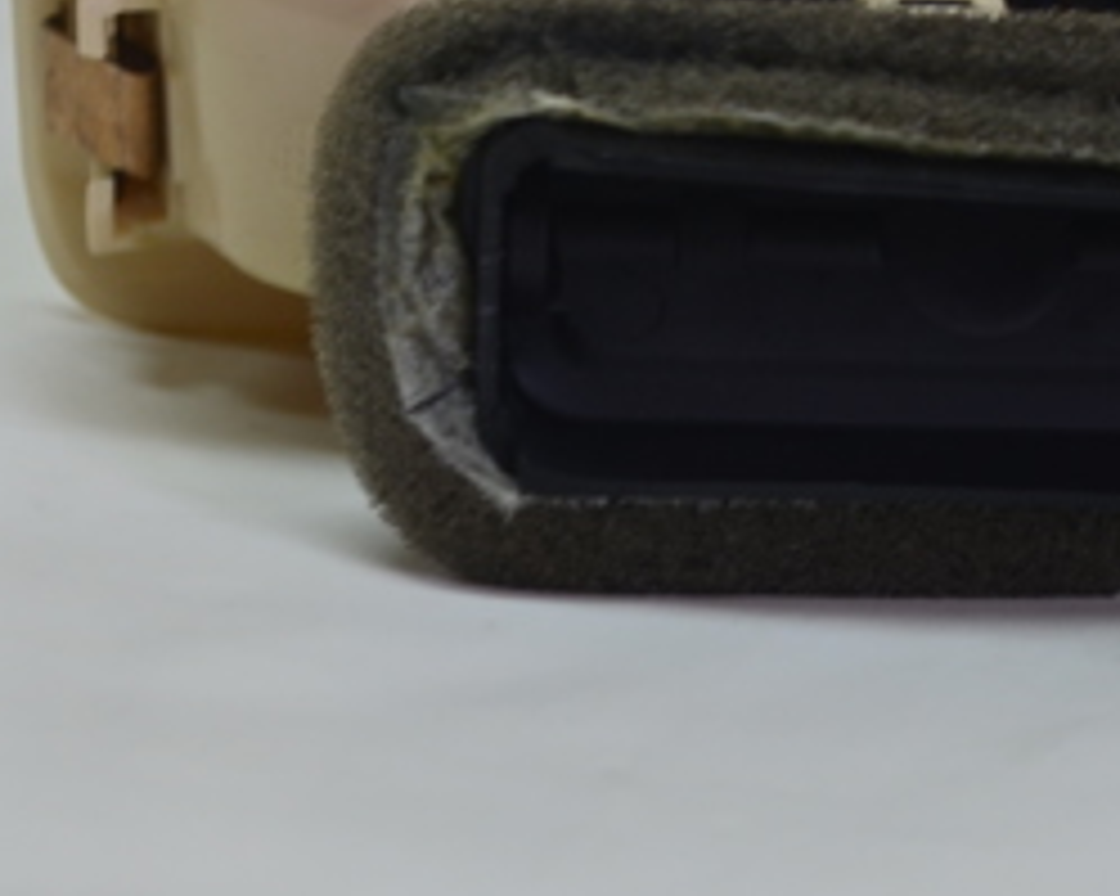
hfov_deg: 11.0
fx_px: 5732
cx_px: 1286
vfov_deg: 8.9
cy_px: 286
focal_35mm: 173
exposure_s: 1/20
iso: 400
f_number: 8
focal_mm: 48
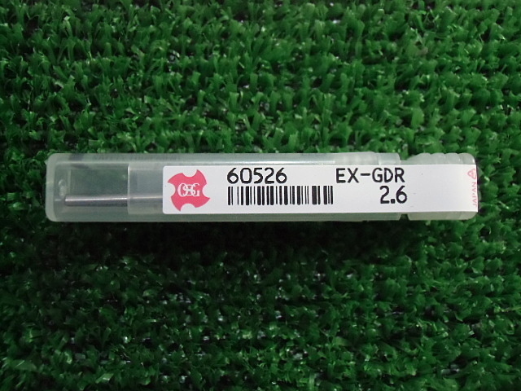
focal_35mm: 33
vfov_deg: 42.9
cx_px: 260
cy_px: 196
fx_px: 497
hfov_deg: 55.4
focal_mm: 5.93
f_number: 3.7
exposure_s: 1/100
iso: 800
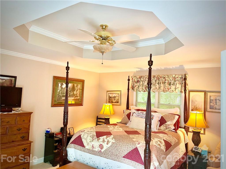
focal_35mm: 26
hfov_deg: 67.3
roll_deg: -2.6
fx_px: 170
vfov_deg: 53.1
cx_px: 113
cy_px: 84
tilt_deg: +4.1
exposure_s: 1/60
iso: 320
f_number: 1.6
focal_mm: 4.2
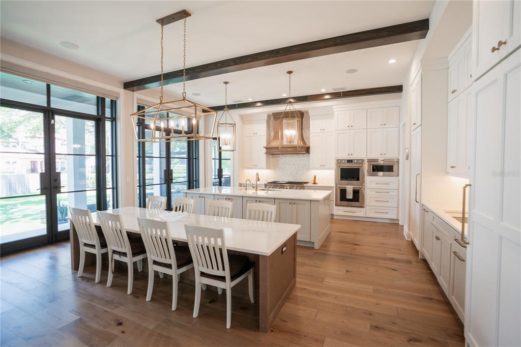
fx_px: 231
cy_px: 174
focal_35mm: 16
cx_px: 260
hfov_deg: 96.8
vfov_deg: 73.7
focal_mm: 16
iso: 1000
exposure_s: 1/160
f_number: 4
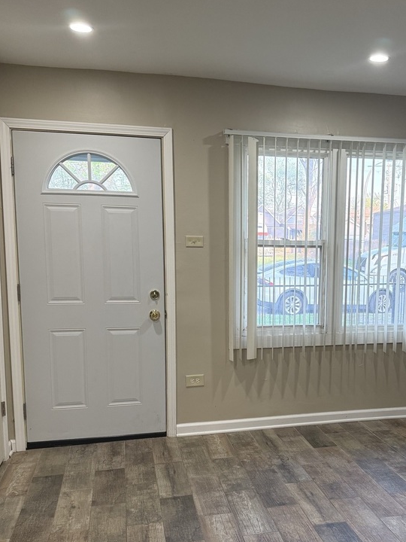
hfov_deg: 39.1
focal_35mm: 36
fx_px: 563
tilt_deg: -8.0
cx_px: 278
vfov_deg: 51.0
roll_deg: -0.5
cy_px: 324
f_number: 1.78
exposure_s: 1/120
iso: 250
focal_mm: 6.76
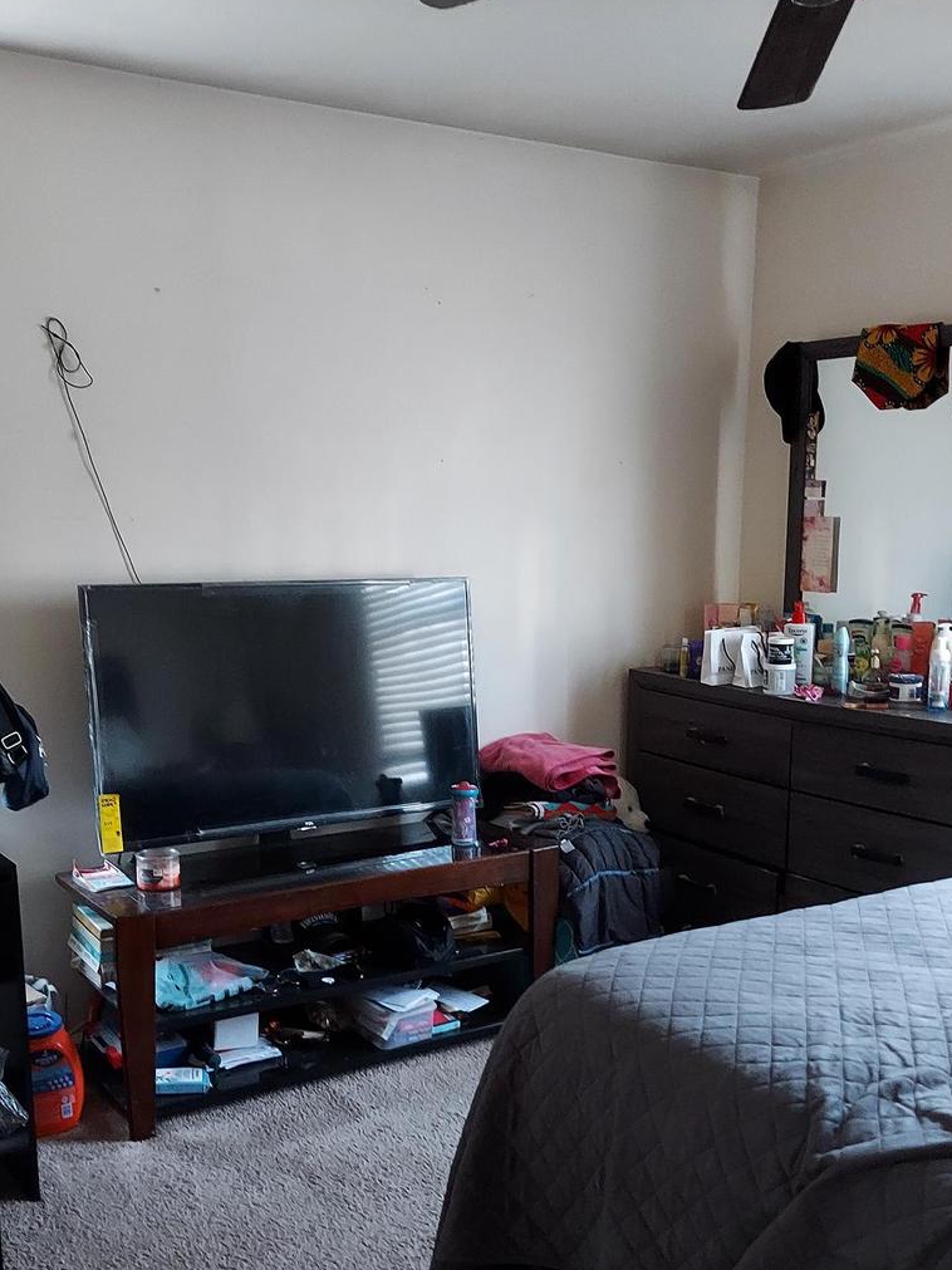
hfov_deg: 37.7
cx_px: 504
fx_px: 1394
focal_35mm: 38
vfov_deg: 48.5
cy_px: 790
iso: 640
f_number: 2
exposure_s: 1/25
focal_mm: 4.6
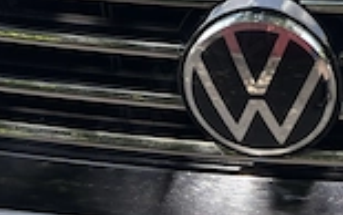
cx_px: 381
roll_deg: +2.2
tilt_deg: -23.5
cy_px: -264
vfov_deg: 10.8
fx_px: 1001
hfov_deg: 18.7
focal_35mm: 107
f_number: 1.6
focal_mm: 5.96
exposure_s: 1/601
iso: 50
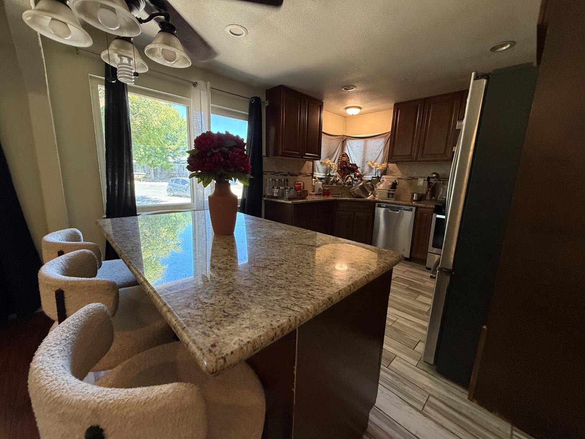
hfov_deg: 102.1
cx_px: 292
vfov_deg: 85.7
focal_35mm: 14
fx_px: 237
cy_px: 220
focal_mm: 2.22
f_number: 2.2
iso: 320
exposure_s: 1/120
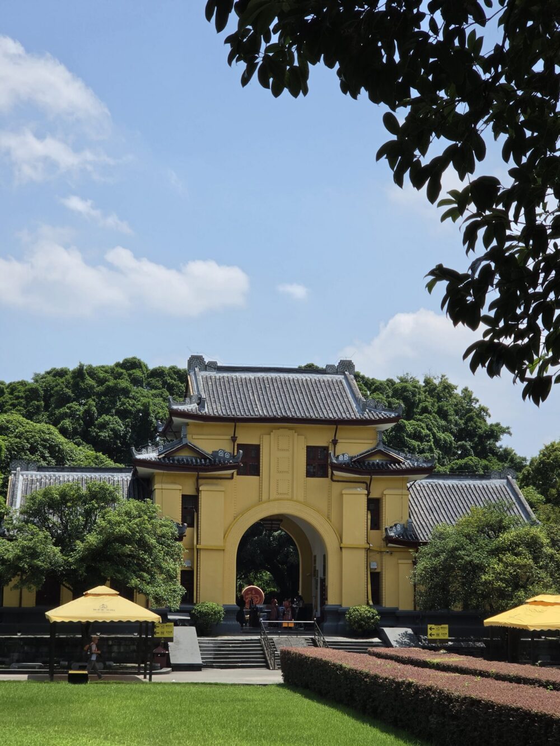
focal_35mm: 69
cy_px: 373
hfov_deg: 21.3
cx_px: 280
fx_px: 1488
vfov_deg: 28.2
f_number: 2.4
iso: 25
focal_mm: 7
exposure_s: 1/1132
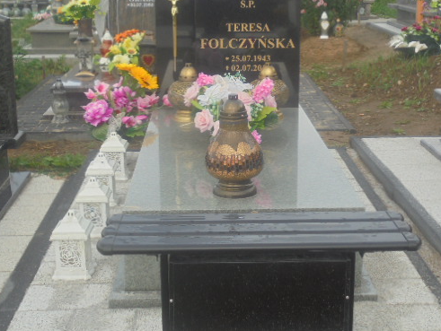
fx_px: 714
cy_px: 142
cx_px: 234
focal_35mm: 56
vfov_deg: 26.1
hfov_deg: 34.3
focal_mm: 7.8
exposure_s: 1/125
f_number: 4.5
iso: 100
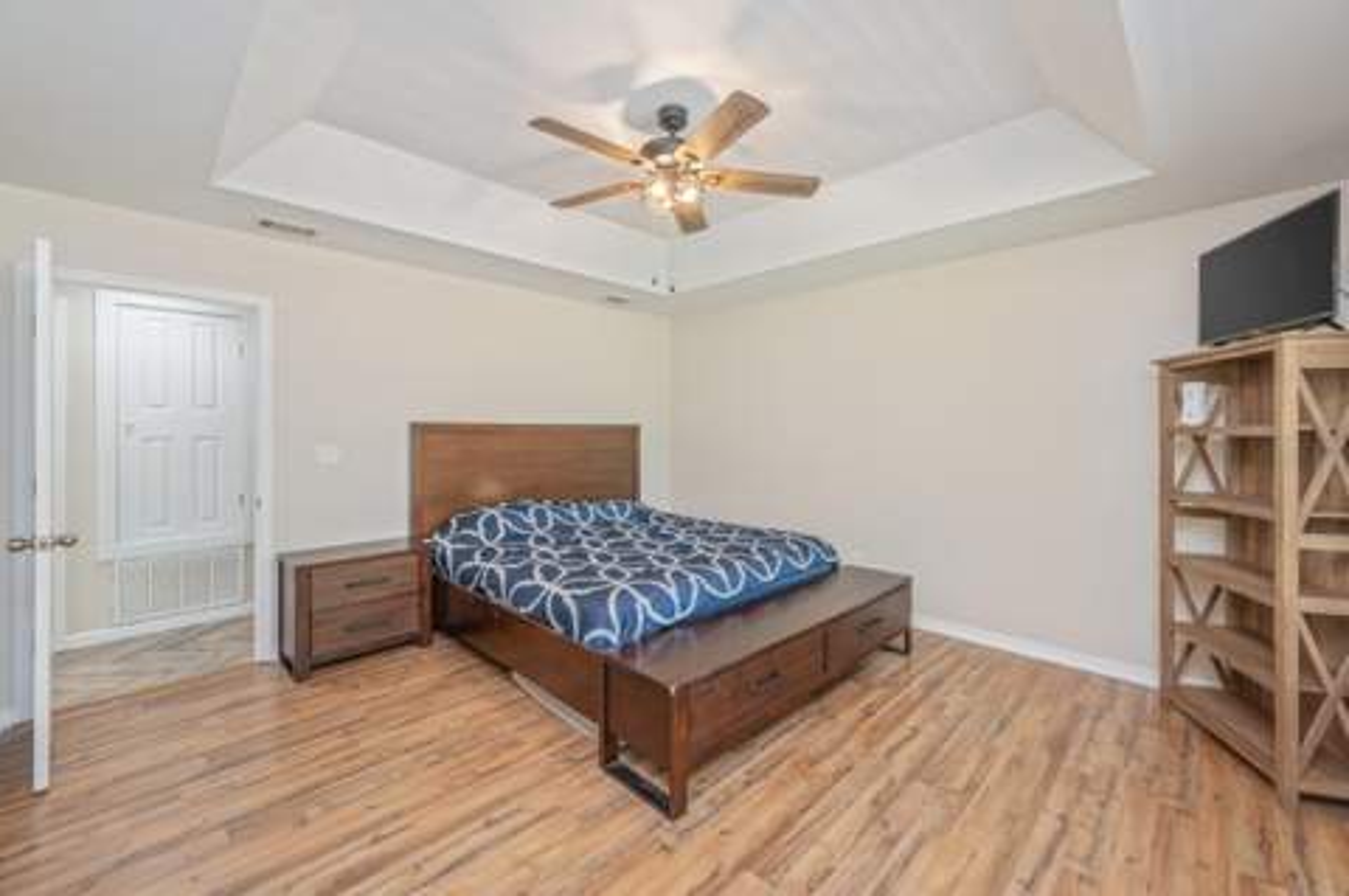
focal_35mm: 14
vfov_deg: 81.1
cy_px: 448
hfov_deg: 104.3
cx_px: 674
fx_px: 524
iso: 500
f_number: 8
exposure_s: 1/25
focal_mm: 14
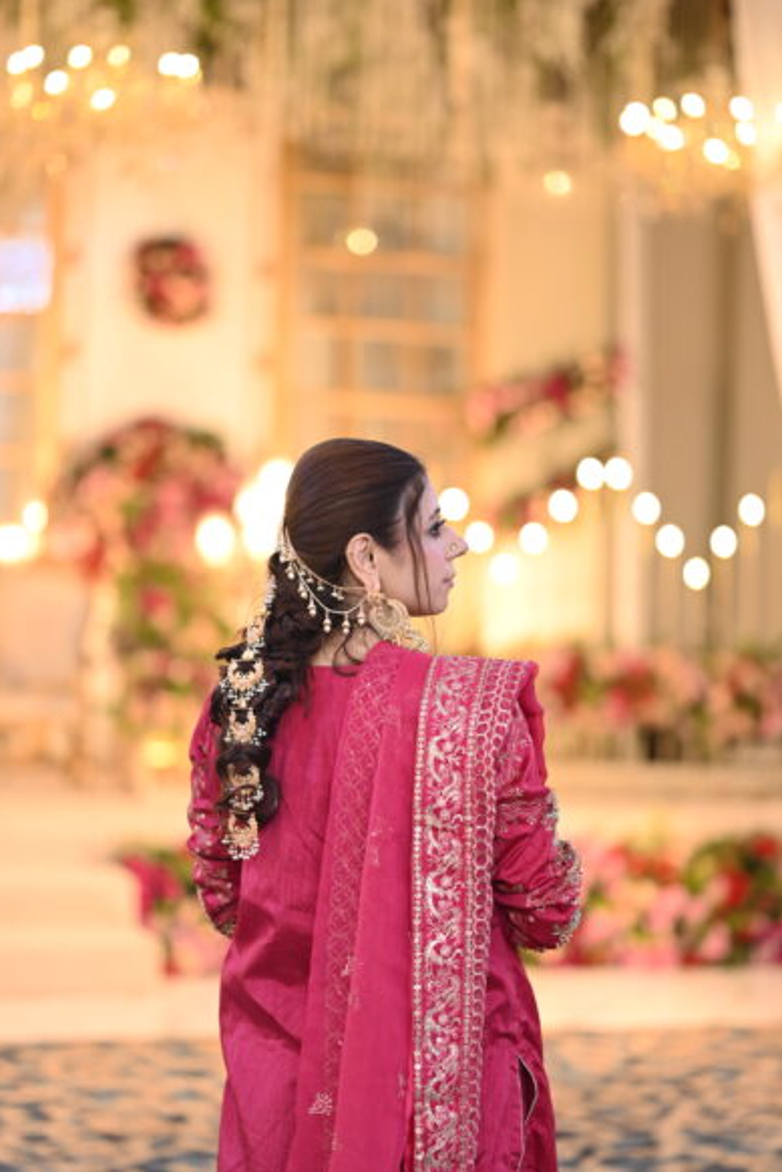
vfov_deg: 23.6
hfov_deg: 15.9
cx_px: 389
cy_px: 587
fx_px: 2800
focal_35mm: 86
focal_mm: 85
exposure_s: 1/160
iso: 500
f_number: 1.8
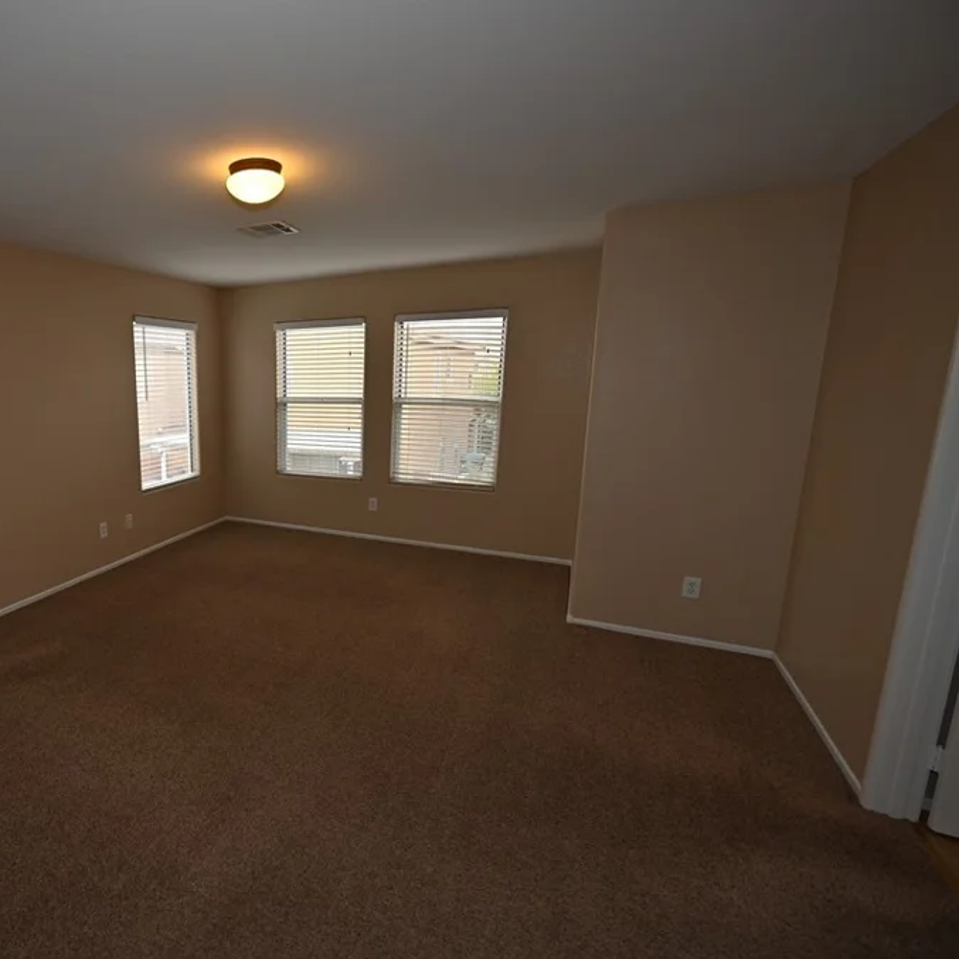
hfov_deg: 75.4
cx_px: 251
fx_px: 564
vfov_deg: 80.7
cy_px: 478
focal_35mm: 18
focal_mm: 14
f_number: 4.5
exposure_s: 1/80
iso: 200
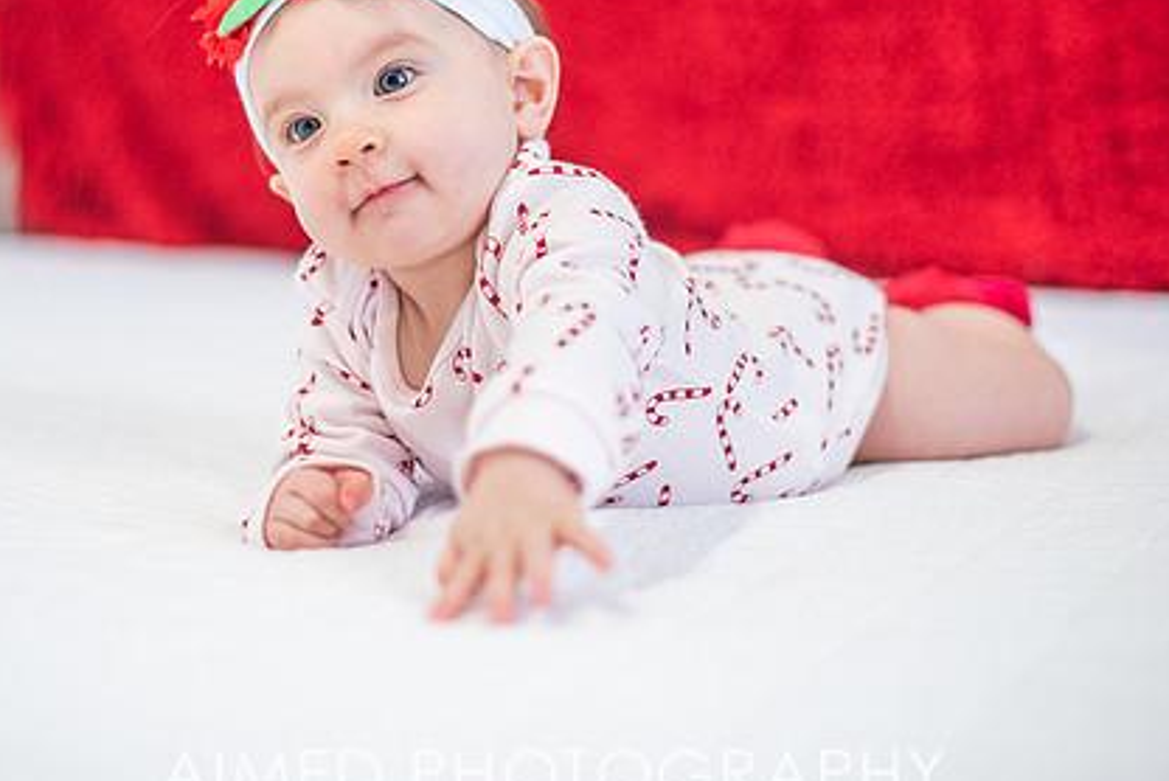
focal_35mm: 75
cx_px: 507
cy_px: 252
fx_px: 2437
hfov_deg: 26.9
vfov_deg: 18.2
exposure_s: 1/250
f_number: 2
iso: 500
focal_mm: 50
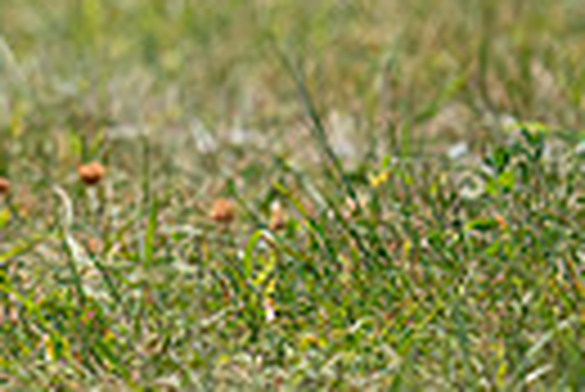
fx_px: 20725
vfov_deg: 1.1
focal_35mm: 1274
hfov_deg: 1.6
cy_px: -381
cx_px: -598
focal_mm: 286
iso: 800
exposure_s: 1/4000
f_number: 5.6
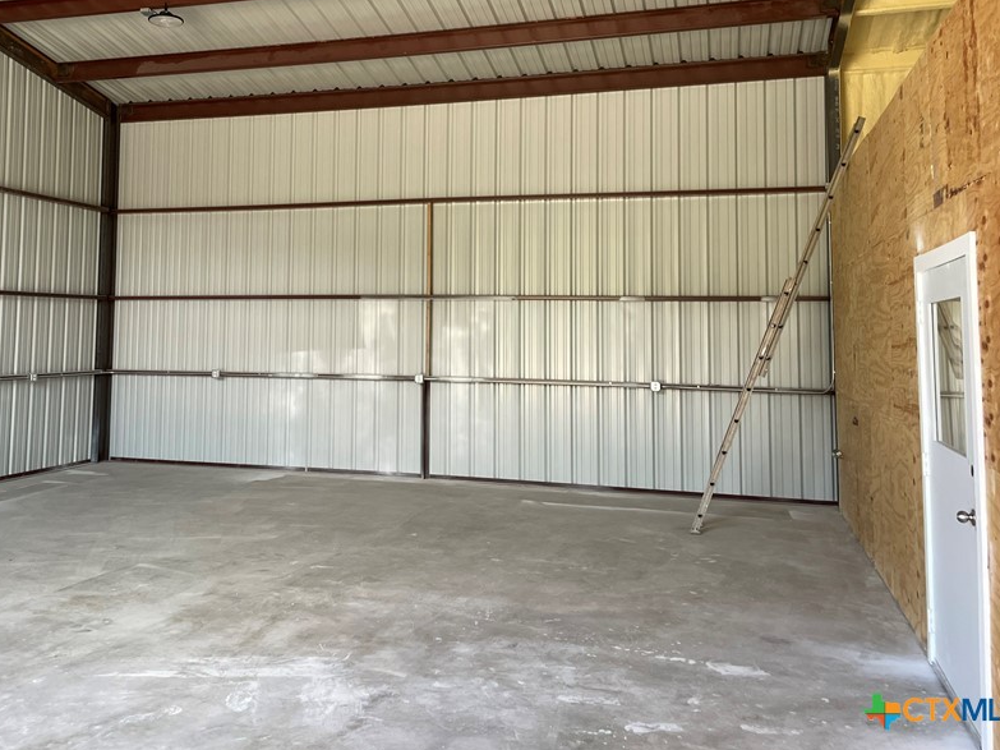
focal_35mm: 34
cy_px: 266
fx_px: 982
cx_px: 395
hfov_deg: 53.5
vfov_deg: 41.4
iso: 100
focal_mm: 4.2
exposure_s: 1/121
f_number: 1.6
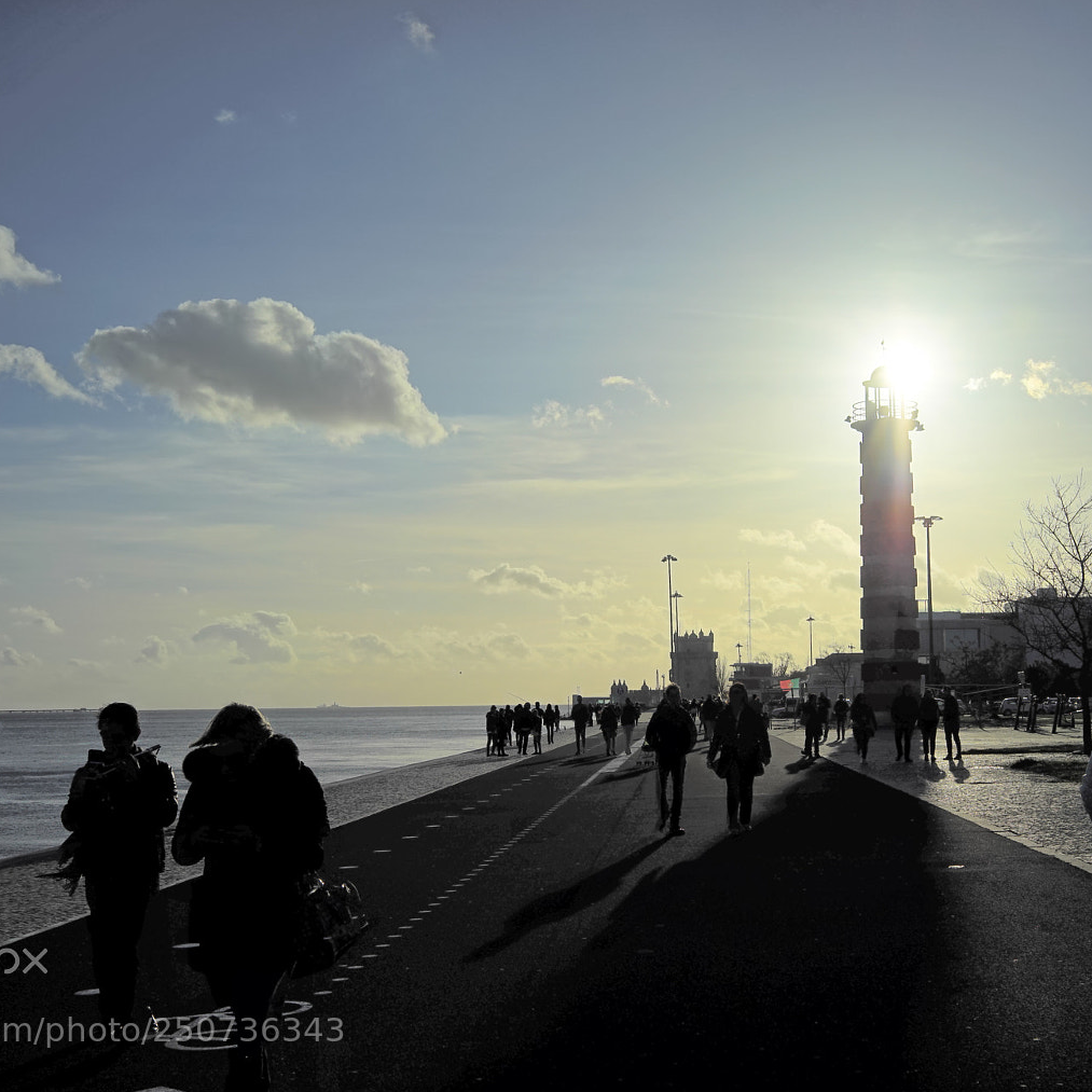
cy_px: 539
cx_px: 642
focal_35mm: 47
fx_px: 1677
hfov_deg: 36.0
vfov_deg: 36.1
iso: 100
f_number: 10
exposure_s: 1/2500
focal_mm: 35
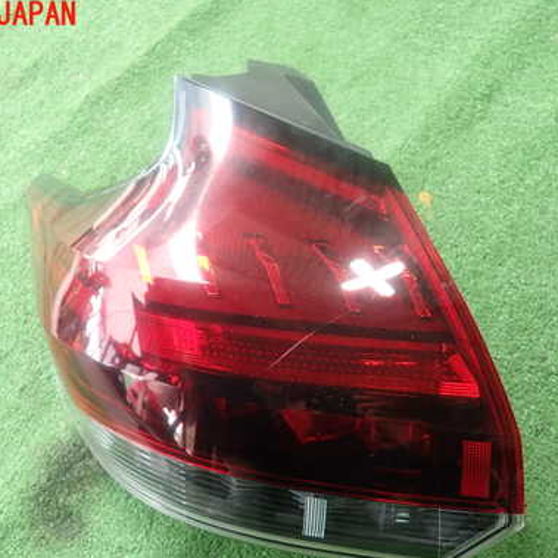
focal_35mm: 35
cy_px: 328
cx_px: 250
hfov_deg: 47.1
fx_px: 638
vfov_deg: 47.0
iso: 125
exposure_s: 1/60
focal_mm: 4.5
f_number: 2
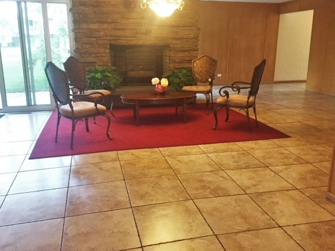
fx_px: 310
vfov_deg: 44.1
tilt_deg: -13.9
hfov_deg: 56.8
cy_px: 117
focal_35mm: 32
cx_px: 172
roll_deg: -0.6
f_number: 2.2
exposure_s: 1/30
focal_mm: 4.15
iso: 160
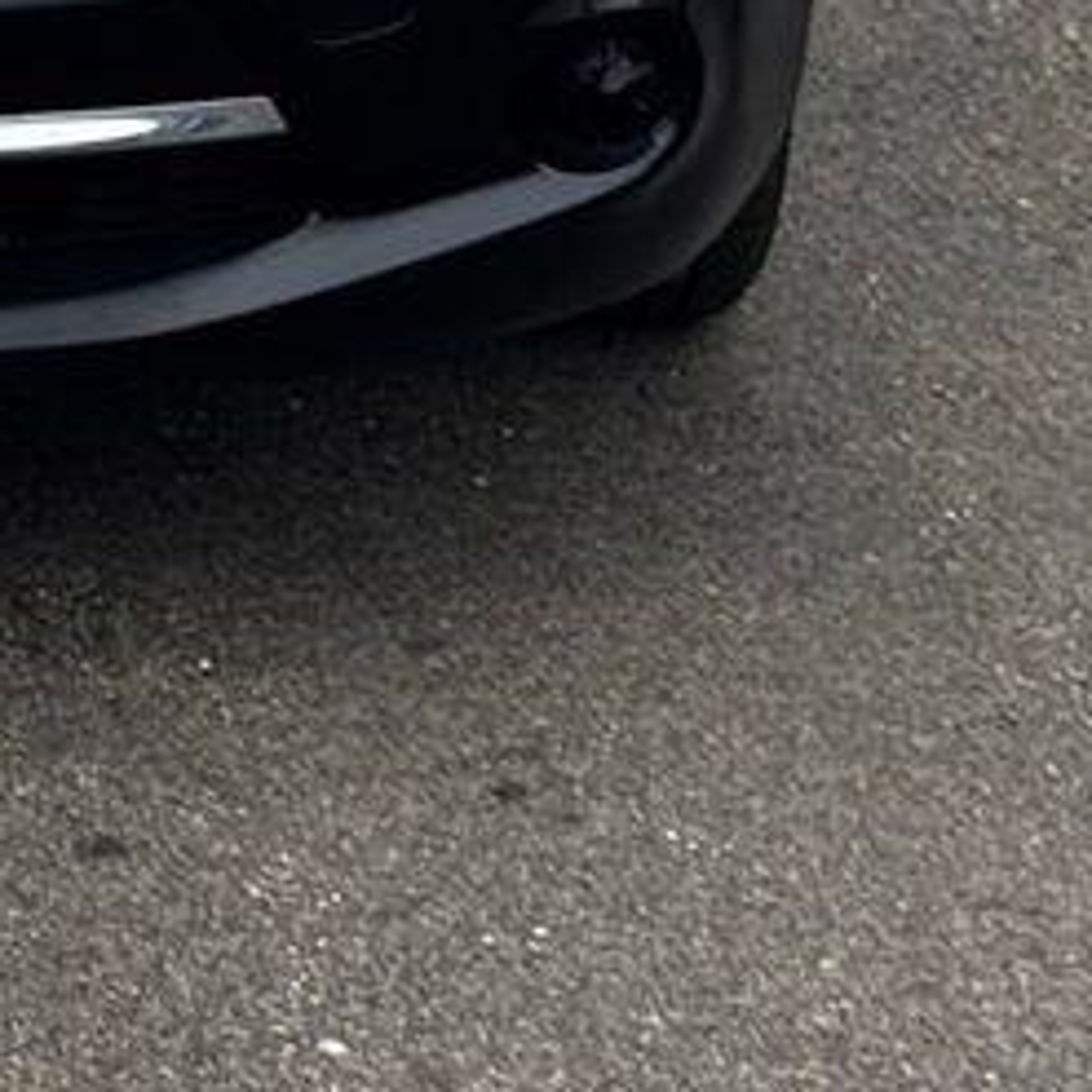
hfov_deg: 9.5
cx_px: -783
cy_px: -579
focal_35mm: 176
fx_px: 6282
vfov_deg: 9.6
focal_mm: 6.76
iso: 64
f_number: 1.78
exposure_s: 1/1984
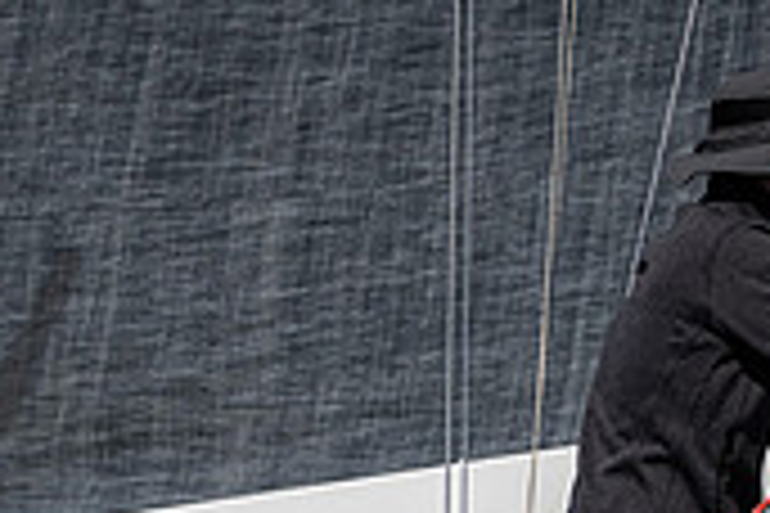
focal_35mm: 481
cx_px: 196
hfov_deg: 4.3
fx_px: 10287
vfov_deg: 2.9
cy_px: 767
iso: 400
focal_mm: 130
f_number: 4.8
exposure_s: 1/5000
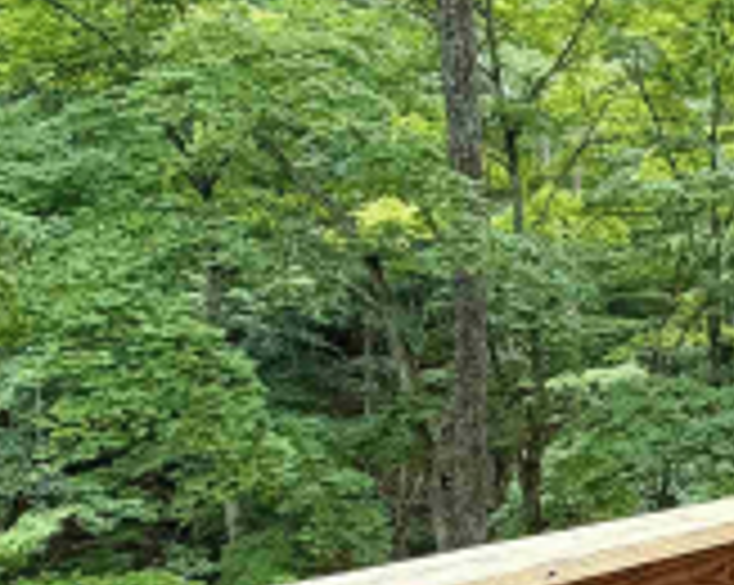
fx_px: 1215
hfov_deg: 28.8
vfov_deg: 27.1
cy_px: 315
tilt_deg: +0.3
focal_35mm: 56
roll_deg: -1.7
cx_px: 894
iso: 125
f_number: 2.2
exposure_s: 1/121
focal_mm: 2.22
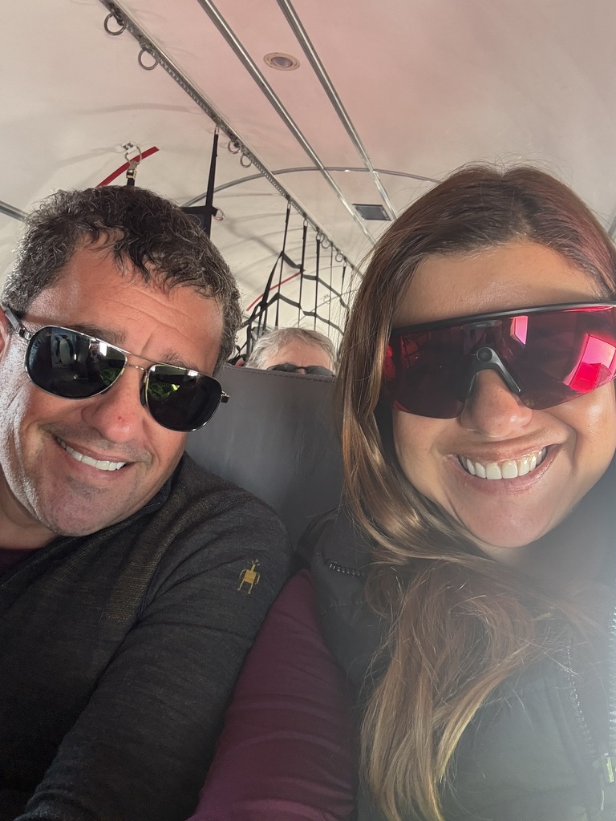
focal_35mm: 30
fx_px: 712
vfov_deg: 60.0
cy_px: 410
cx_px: 308
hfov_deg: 46.8
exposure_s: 1/60
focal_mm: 2.69
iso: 100
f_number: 1.9
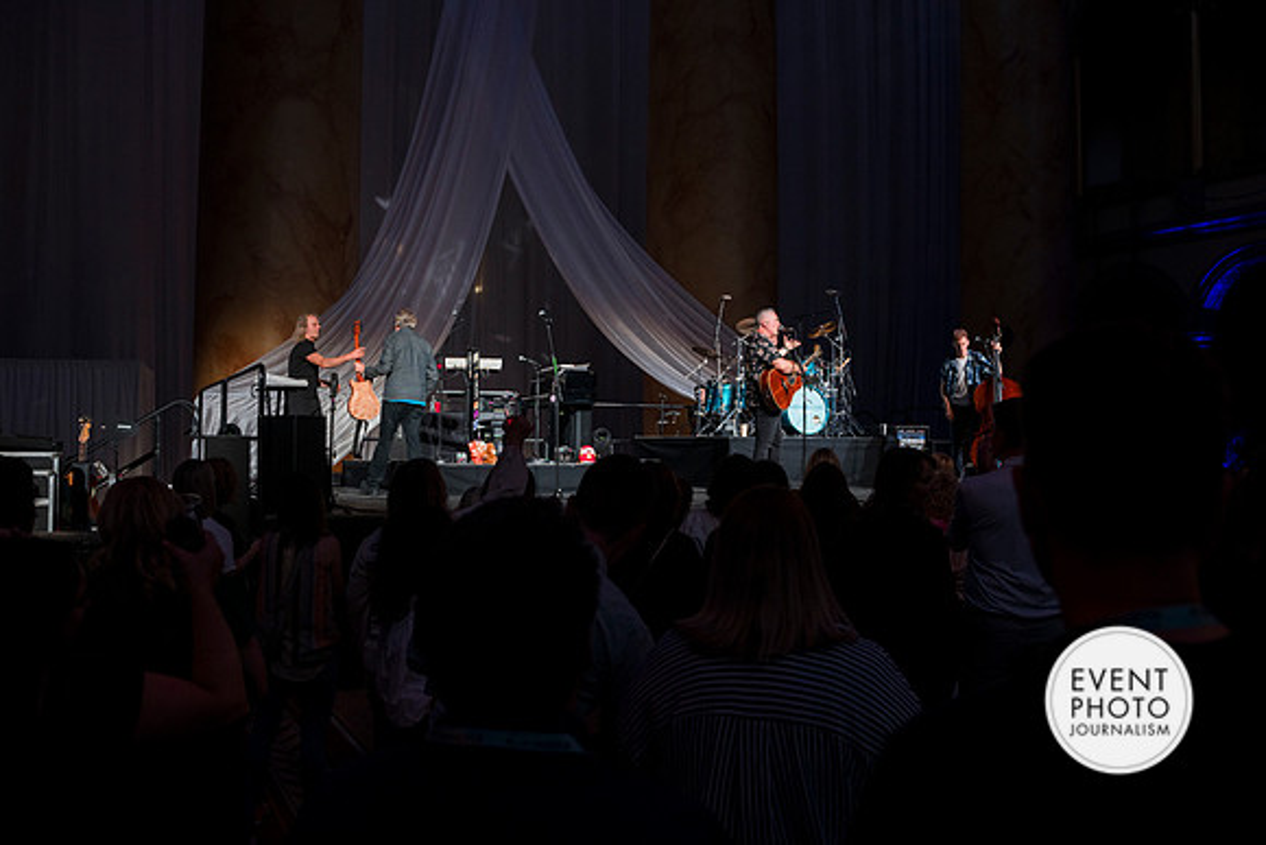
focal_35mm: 30
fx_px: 1056
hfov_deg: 61.9
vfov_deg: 43.6
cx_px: 633
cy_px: 422
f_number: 4
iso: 800
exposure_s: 1/100
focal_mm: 28
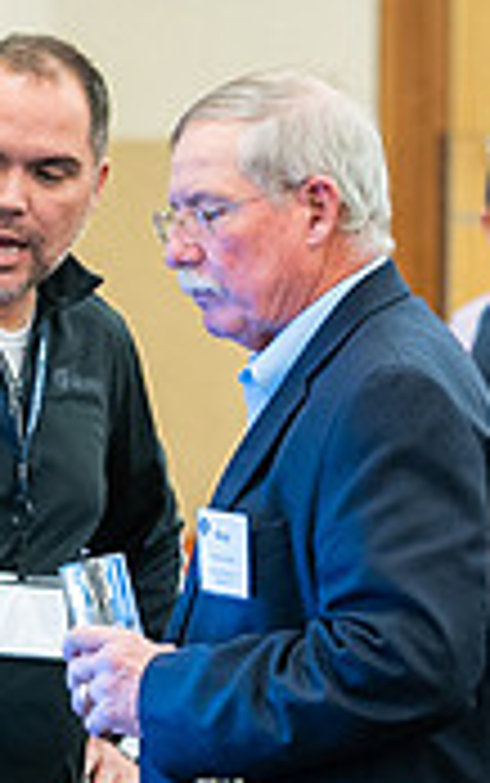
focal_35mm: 249
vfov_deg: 8.4
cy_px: 570
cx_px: -51
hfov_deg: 5.3
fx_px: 5311
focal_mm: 70
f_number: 2.8
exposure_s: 1/160
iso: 3200
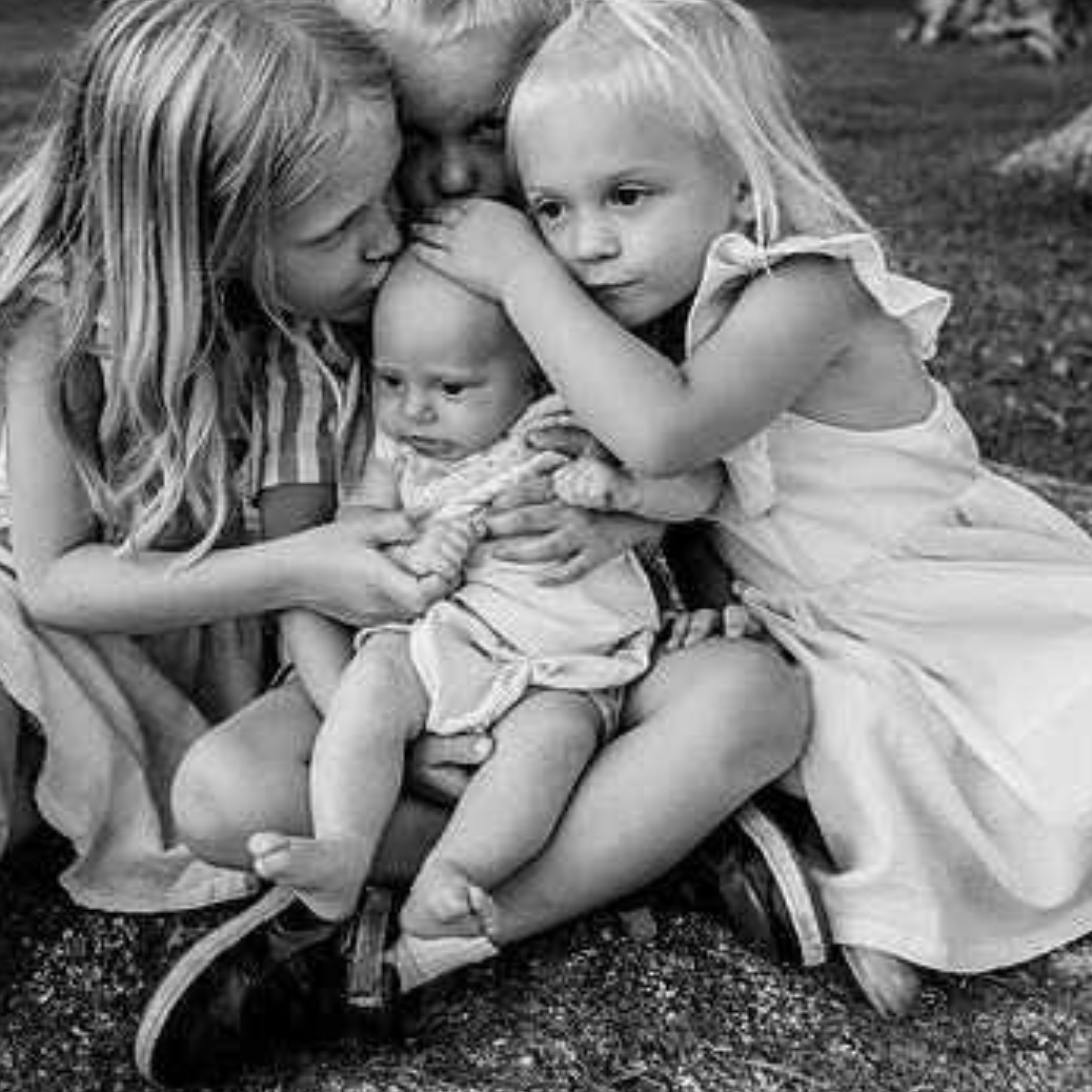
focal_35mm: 37
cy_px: 538
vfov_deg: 44.9
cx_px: 423
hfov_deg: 44.6
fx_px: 1321
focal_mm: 26
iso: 500
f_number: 3.5
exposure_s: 1/400
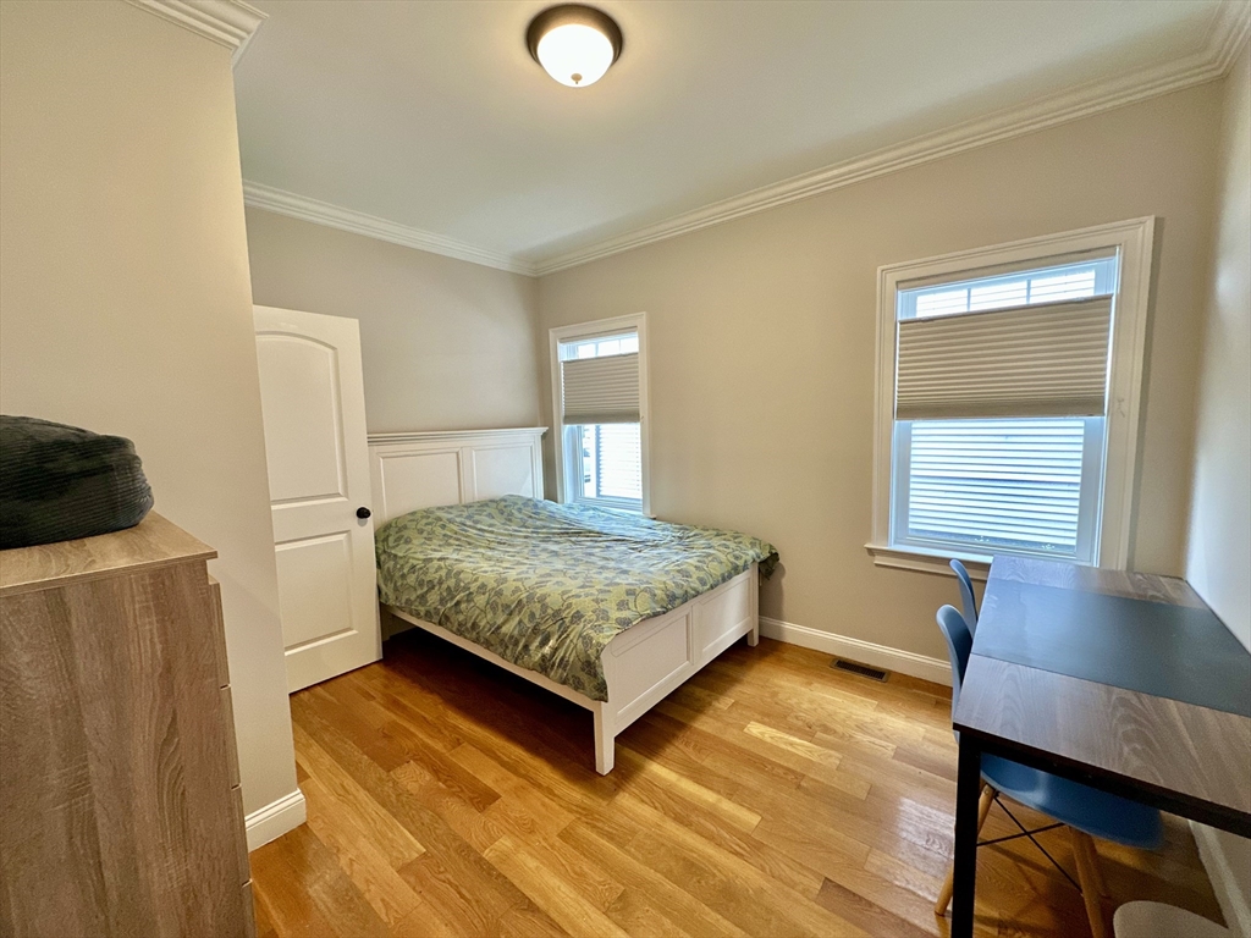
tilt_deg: -5.4
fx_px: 506
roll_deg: +1.5
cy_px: 469
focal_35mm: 14
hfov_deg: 102.1
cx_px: 626
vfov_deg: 85.7
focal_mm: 2.22
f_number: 2.2
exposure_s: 1/60
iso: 250
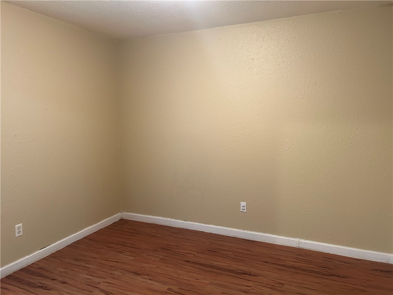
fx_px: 295
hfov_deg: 67.3
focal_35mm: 26
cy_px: 148
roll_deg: +0.0
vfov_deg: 53.1
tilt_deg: -6.6
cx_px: 196
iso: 200
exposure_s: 1/60
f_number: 1.5
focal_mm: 5.7
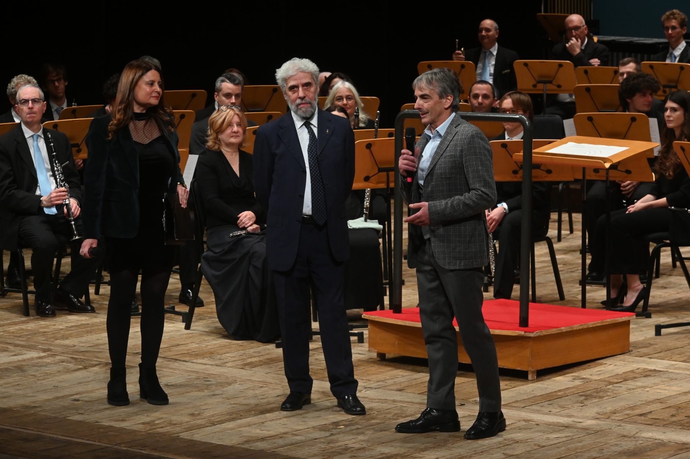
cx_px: 345
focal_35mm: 135
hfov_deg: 15.2
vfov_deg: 10.1
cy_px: 230
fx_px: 2586
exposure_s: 1/160
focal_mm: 135
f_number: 8
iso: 3200
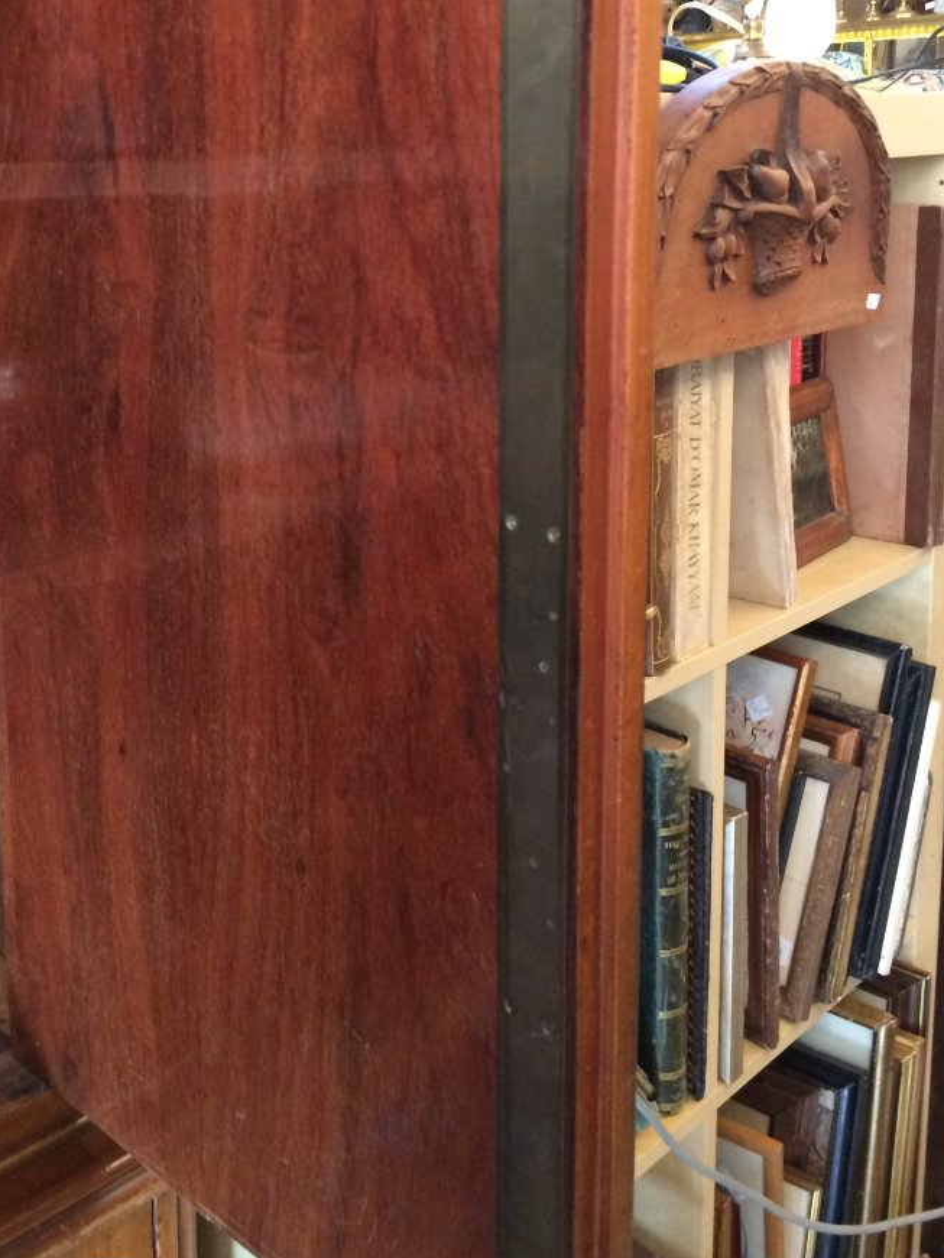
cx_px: 347
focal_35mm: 40
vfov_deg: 45.9
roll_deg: +2.2
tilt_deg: -7.7
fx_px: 1454
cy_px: 403
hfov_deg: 35.8
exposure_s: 1/33
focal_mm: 4.15
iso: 250
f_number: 2.2
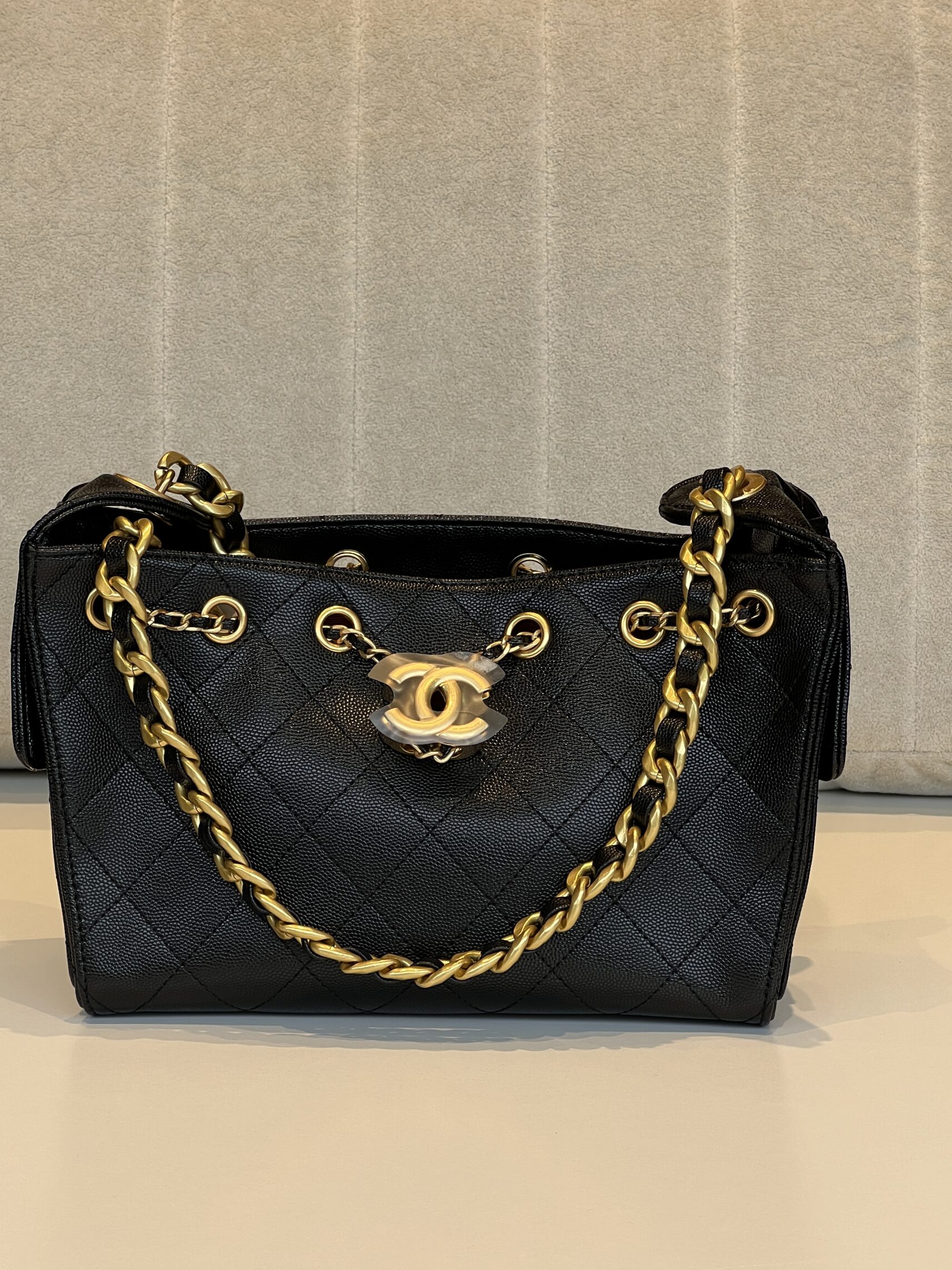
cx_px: 436
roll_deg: -0.5
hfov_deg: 17.2
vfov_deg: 22.8
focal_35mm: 86
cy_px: 684
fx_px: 3154
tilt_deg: -9.3
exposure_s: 1/111
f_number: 2.8
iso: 32
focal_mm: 9
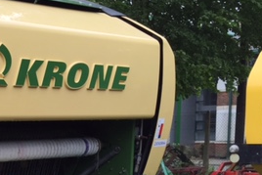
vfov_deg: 18.1
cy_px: 201
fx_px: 524
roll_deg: +0.3
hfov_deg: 25.6
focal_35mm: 72
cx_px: -39
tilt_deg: -6.5
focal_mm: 4.15
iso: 32
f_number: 2.2
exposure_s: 1/494
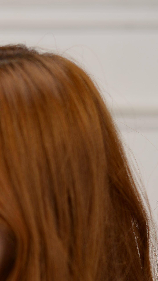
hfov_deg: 7.8
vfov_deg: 14.3
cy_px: 241
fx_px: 1110
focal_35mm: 149
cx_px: -142
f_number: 2
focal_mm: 50
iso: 100
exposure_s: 1/160
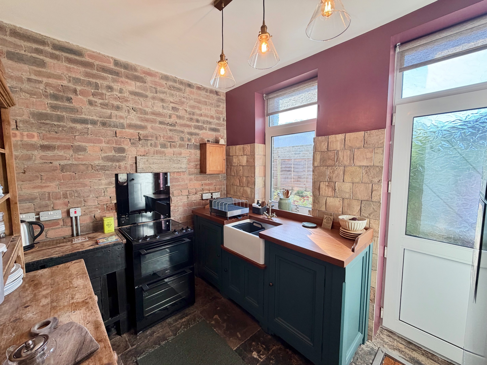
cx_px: 244
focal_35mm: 14
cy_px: 182
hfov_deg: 102.1
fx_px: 197
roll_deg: +0.1
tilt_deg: -5.0
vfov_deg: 85.7
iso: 125
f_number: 2.2
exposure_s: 1/100
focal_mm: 2.22
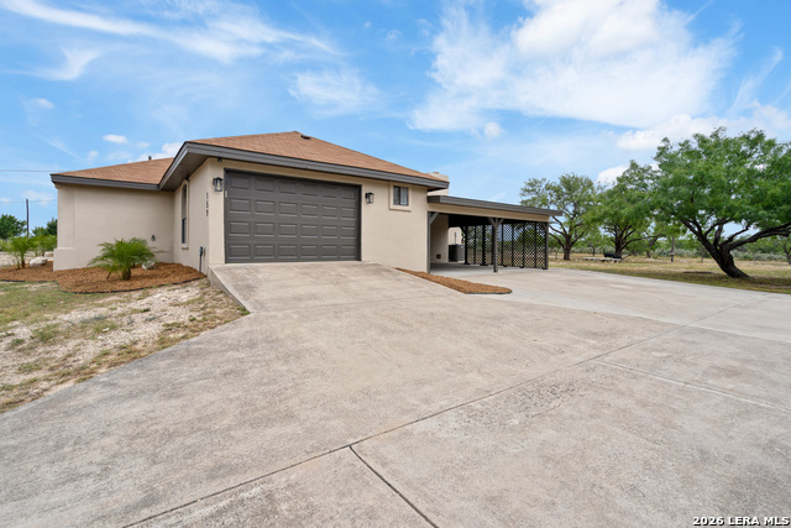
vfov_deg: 73.8
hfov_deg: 96.7
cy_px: 264
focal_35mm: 16
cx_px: 396
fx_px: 352
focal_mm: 16
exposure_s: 1/640
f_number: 7.1
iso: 200
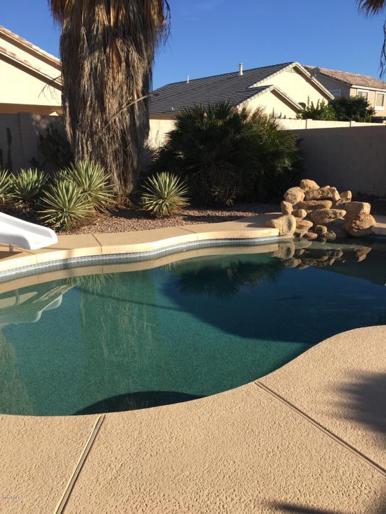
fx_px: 431
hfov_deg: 48.2
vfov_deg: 61.7
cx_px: 193
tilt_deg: -12.8
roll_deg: +0.0
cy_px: 257
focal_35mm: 29
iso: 25
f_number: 2.2
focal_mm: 4.15
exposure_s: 1/927
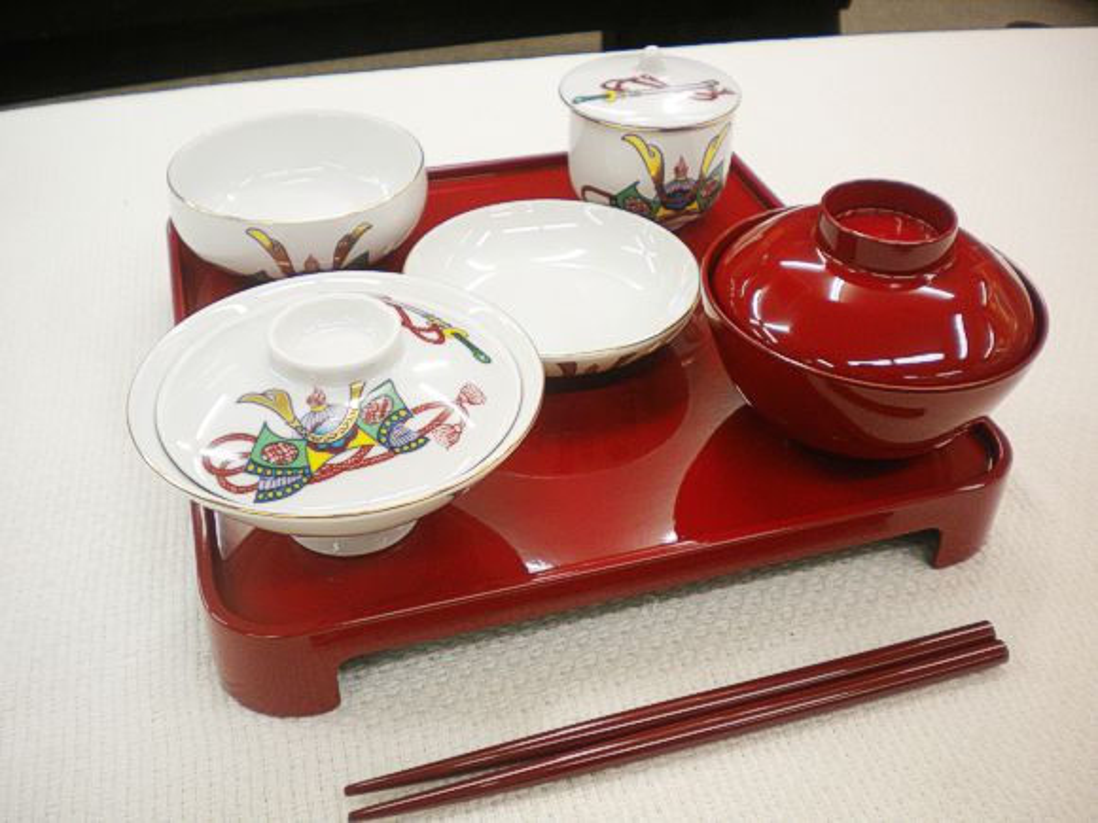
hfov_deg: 52.6
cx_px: 549
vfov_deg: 40.7
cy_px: 412
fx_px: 1110
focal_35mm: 35
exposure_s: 1/69.1
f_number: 3.1
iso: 136
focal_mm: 6.3
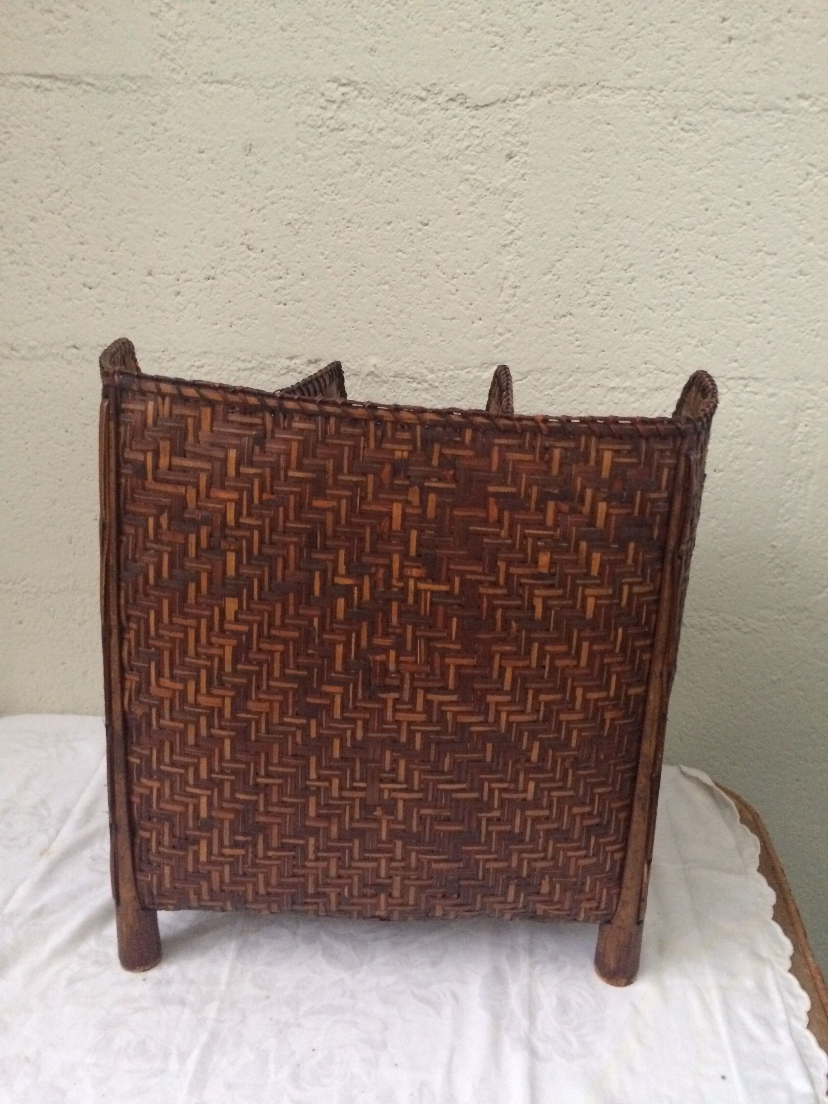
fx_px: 925
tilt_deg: -21.2
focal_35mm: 29
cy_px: 552
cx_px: 414
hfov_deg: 48.2
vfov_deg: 61.7
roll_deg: -0.6
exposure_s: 1/17
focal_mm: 4.15
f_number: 2.2
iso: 500
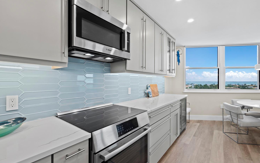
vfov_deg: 71.2
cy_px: 84
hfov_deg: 97.8
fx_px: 113
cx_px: 131
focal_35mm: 16
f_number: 10
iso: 320
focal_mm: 7
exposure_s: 1/6
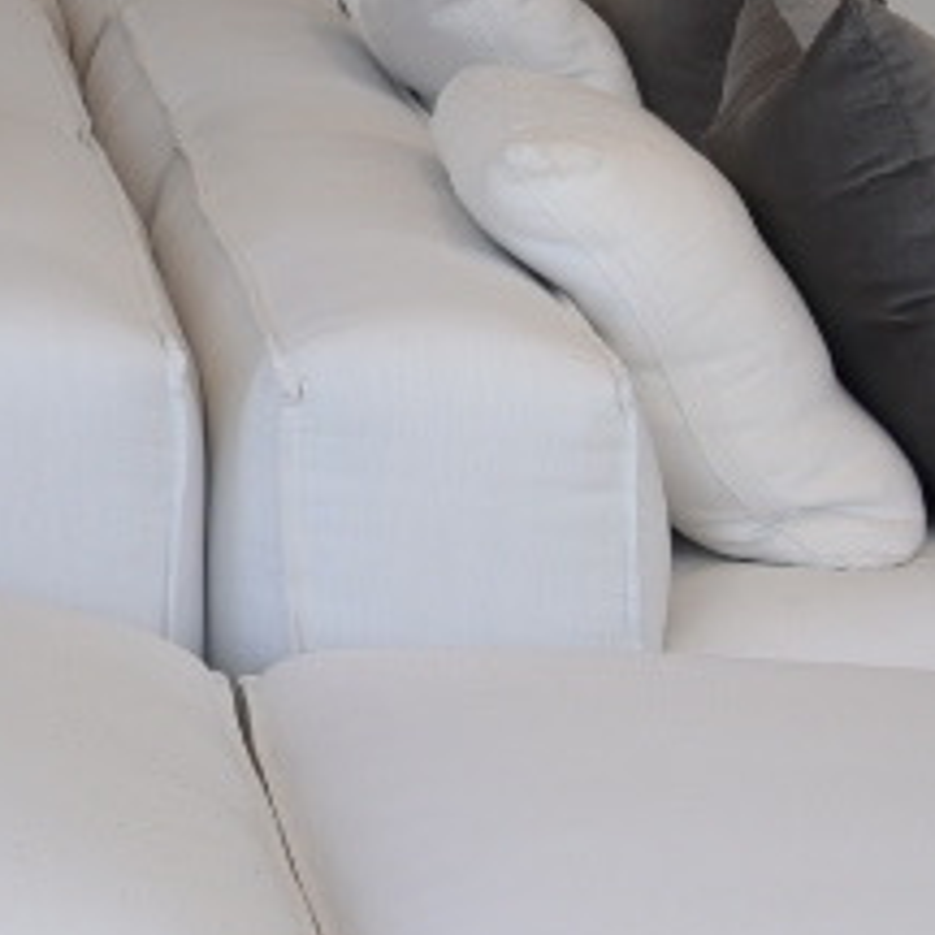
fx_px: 4676
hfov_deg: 8.8
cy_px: -688
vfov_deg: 10.8
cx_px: -2091
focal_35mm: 153
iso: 100
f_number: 5
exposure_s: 1/60
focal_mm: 24
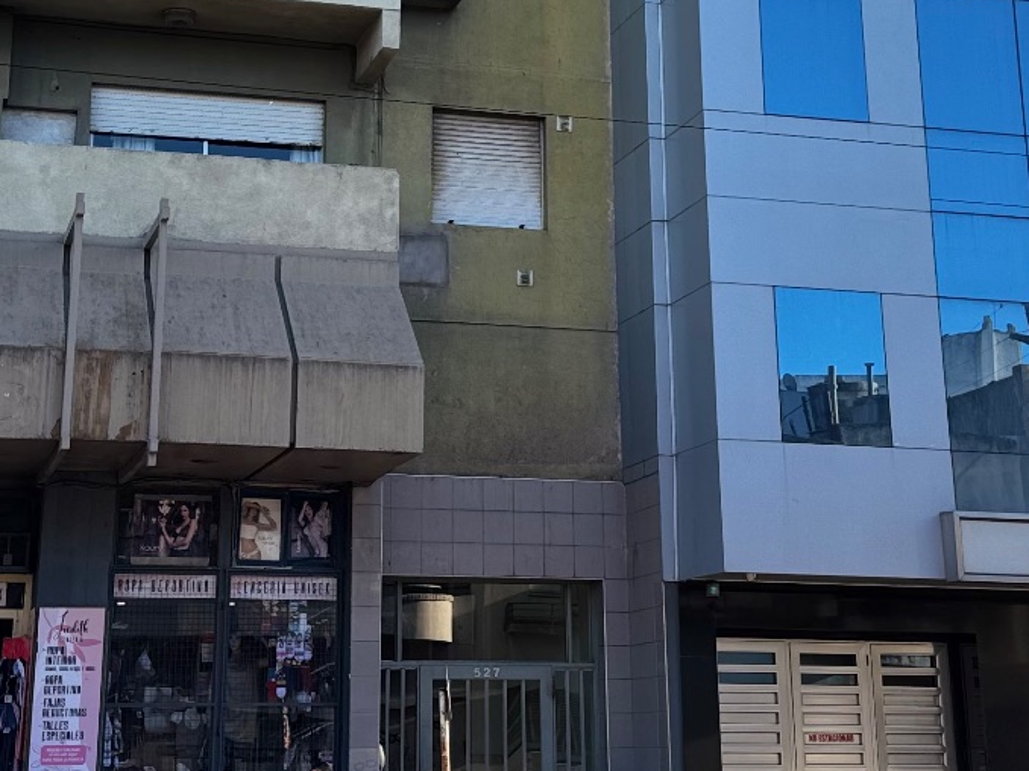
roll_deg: +0.9
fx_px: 2021
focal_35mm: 68
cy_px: 90
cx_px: 486
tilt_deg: +18.6
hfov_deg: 28.6
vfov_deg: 21.2
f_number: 1.78
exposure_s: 1/1193
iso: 80
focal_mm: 6.76
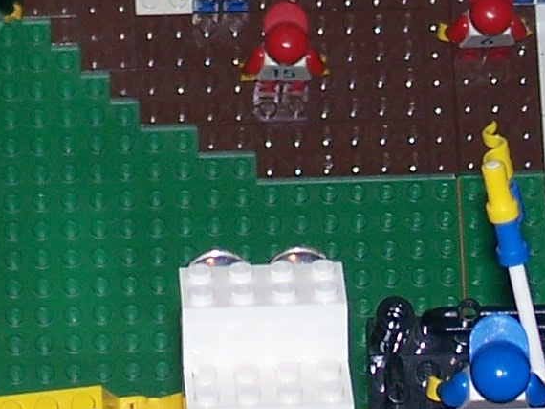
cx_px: 51
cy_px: -517
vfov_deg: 4.3
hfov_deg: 5.9
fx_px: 5319
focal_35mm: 338
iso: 125
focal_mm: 12.6
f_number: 3.2
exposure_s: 1/100
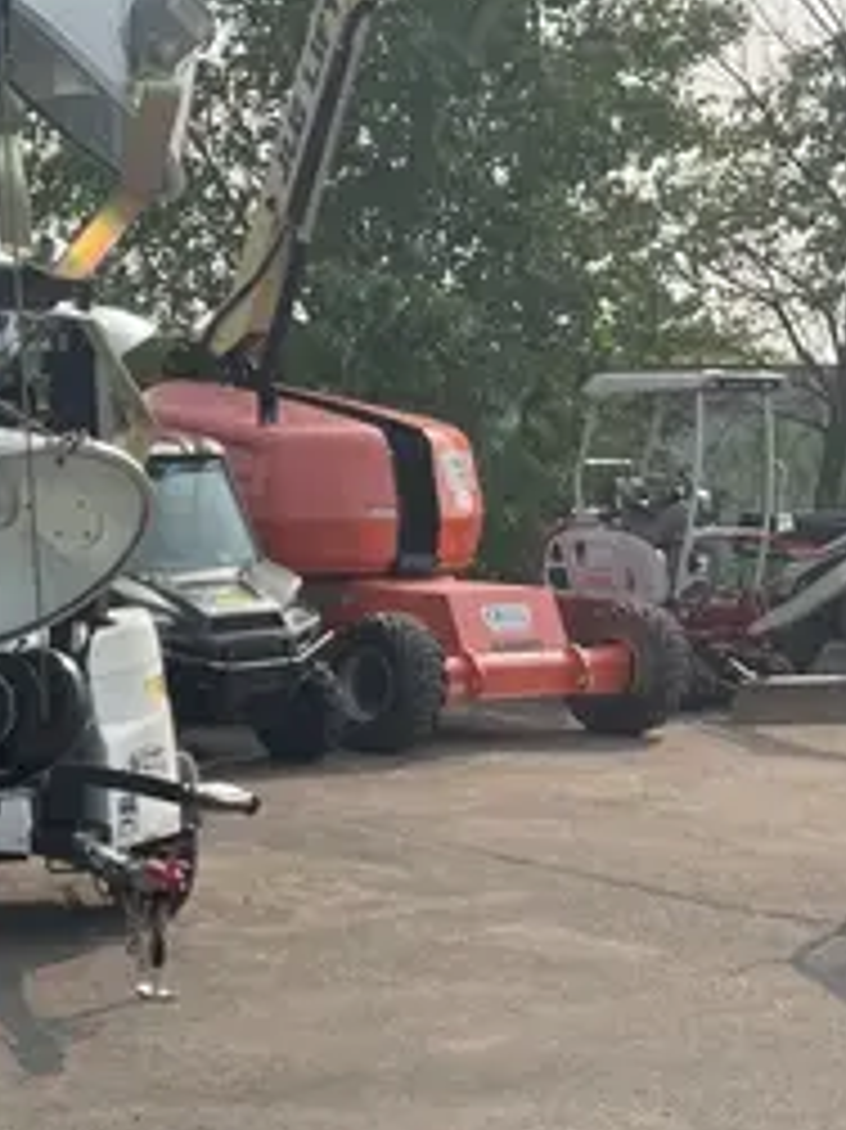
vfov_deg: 24.6
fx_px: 2479
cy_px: 1101
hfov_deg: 17.6
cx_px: -382
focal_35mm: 76
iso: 50
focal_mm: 4.2
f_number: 1.6
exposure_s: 1/4000
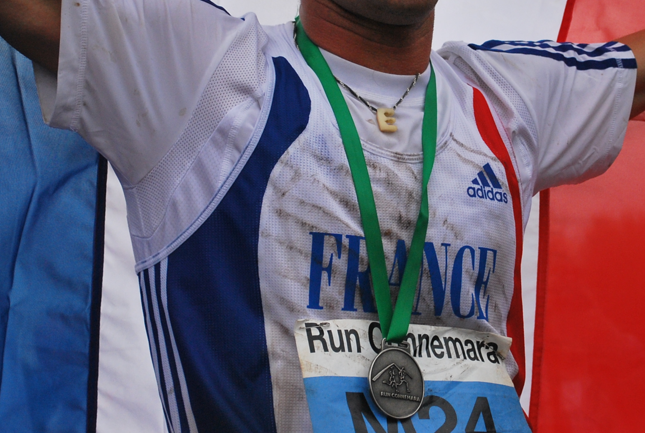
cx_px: 408
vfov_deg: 12.8
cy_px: 64
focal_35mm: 107
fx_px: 1921
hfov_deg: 19.0
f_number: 6.3
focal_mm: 38
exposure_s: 1/2000
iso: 400
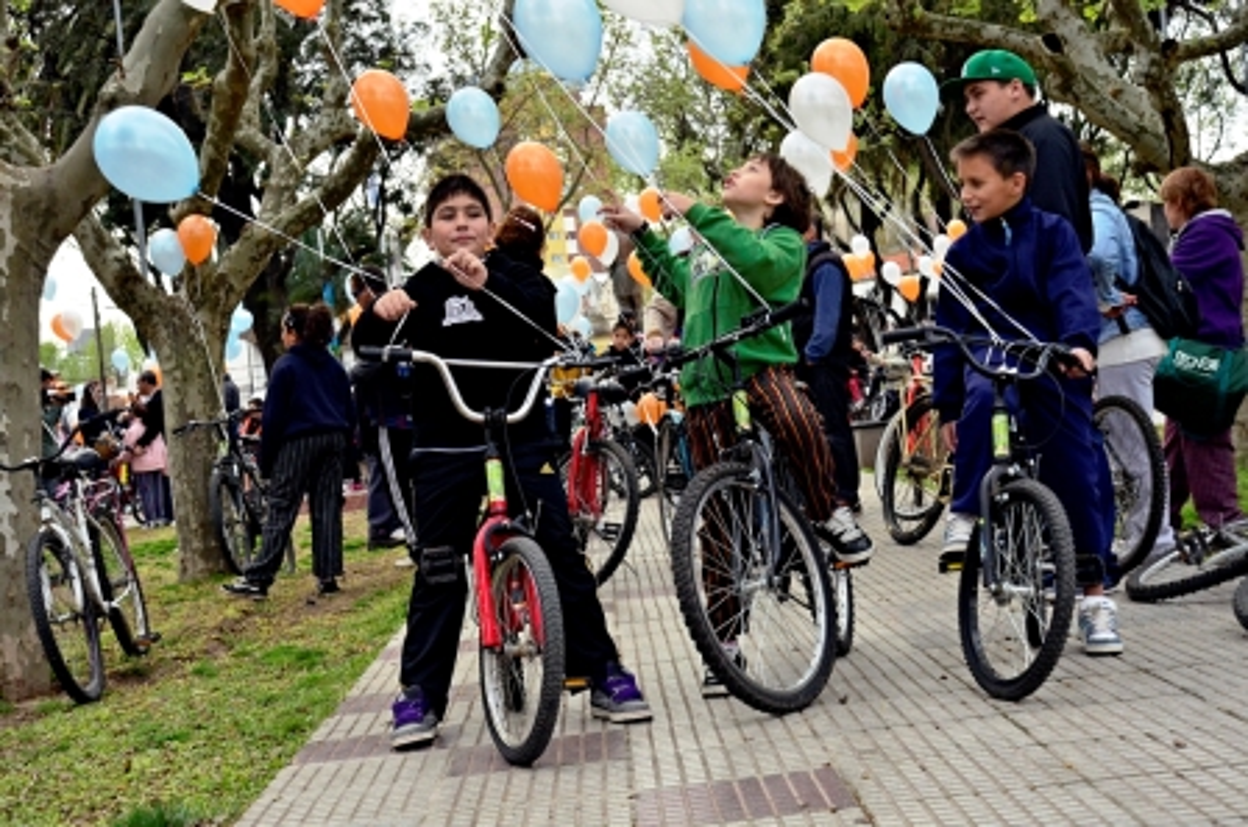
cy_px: 414
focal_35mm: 60
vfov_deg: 22.5
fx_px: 2076
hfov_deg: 33.5
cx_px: 624
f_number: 5.6
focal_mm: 40
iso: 1250
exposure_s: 1/2000
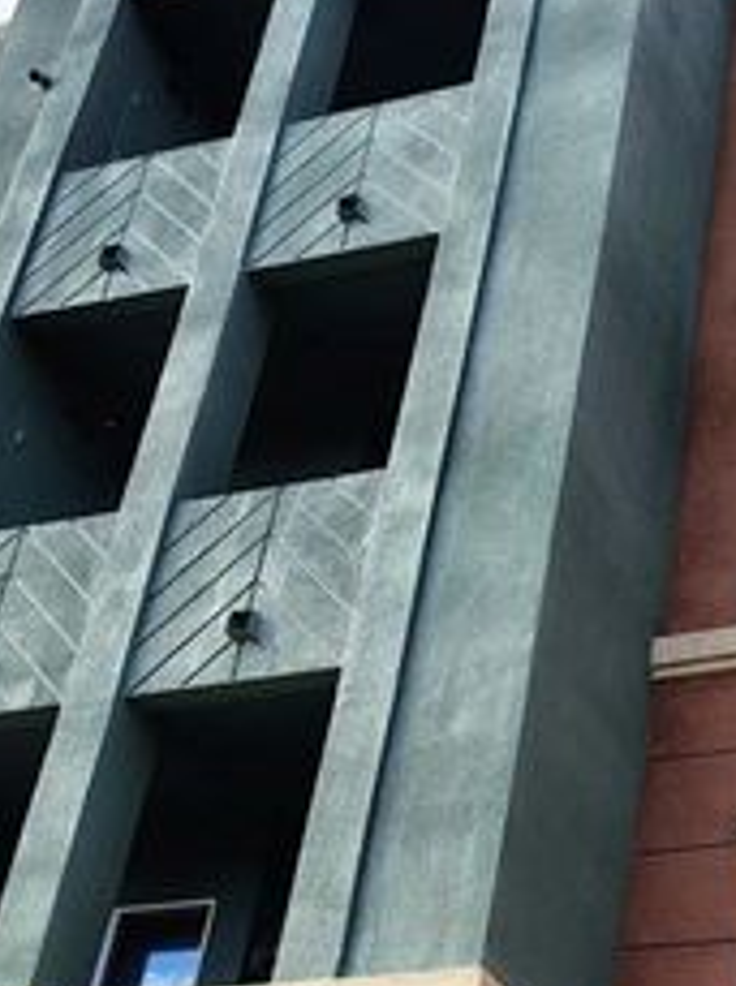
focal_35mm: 70
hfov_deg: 20.0
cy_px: 760
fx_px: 1990
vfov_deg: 27.4
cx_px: 826
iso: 100
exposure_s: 1/268
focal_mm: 5.56
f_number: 1.8
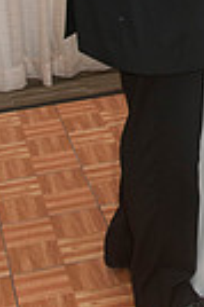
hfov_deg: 12.0
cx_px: 258
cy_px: -60
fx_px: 946
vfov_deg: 17.6
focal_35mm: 111
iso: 400
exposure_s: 1/60
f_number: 5.6
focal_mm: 22
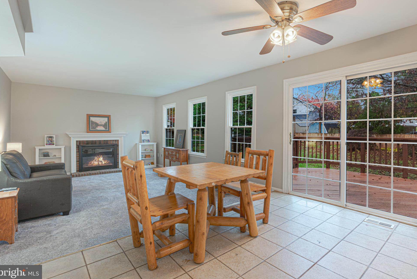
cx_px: 215
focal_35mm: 18
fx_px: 209
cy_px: 133
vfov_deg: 67.4
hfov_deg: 90.0
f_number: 8
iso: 200
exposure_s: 1/640
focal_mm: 17
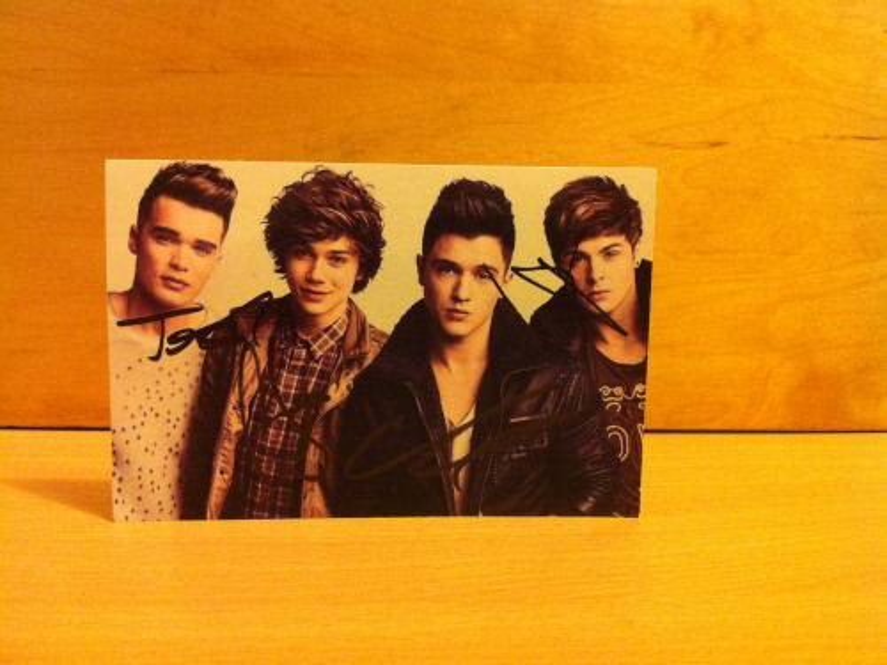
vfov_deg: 40.7
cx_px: 444
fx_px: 897
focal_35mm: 35
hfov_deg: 52.6
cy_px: 332
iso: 320
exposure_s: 1/15
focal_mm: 3.85
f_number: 2.8
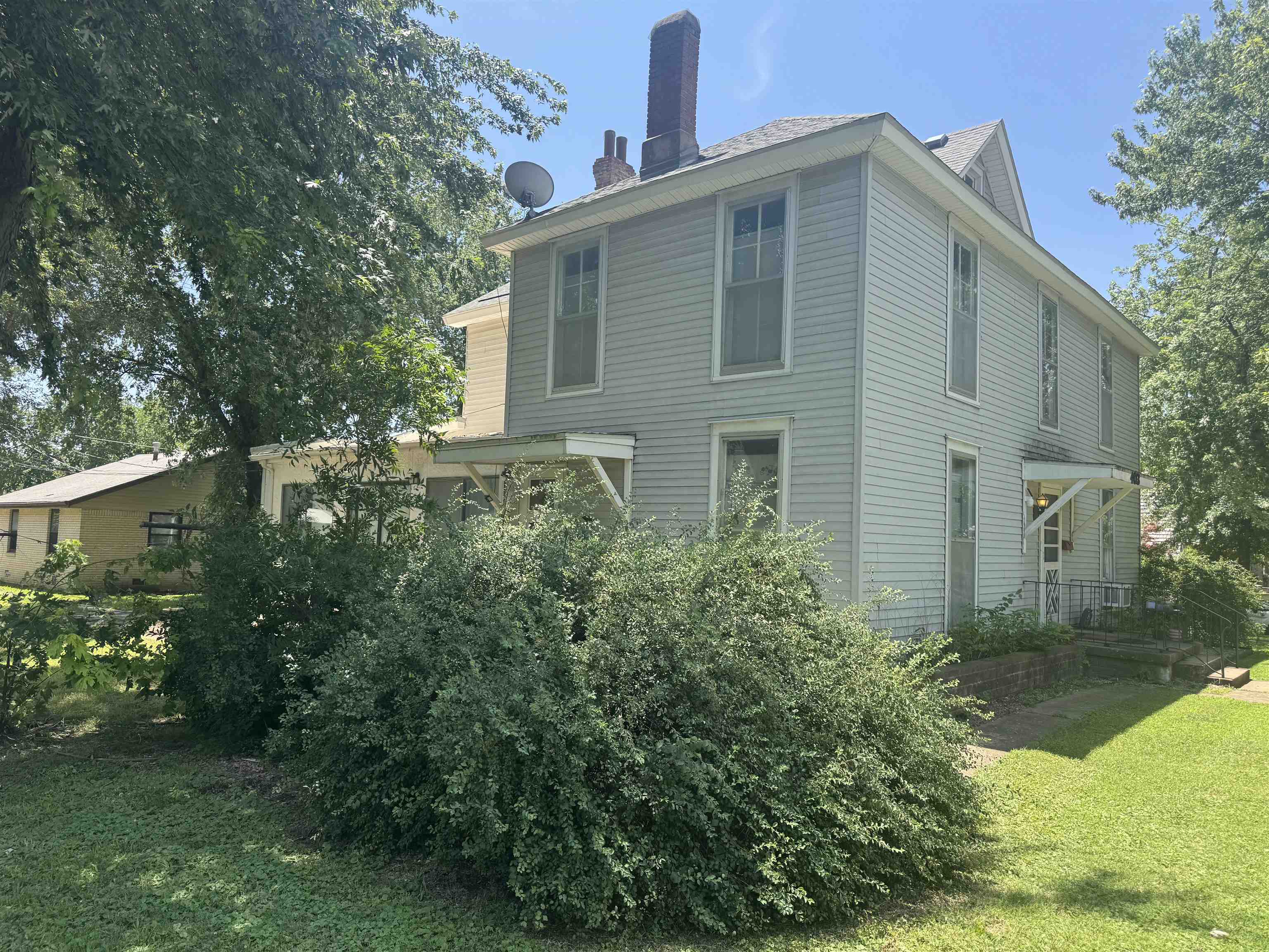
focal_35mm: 24
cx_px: 634
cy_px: 476
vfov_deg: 56.8
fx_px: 880
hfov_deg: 71.6
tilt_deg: +3.6
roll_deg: -1.8
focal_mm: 6.76
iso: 80
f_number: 1.78
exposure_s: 1/1131
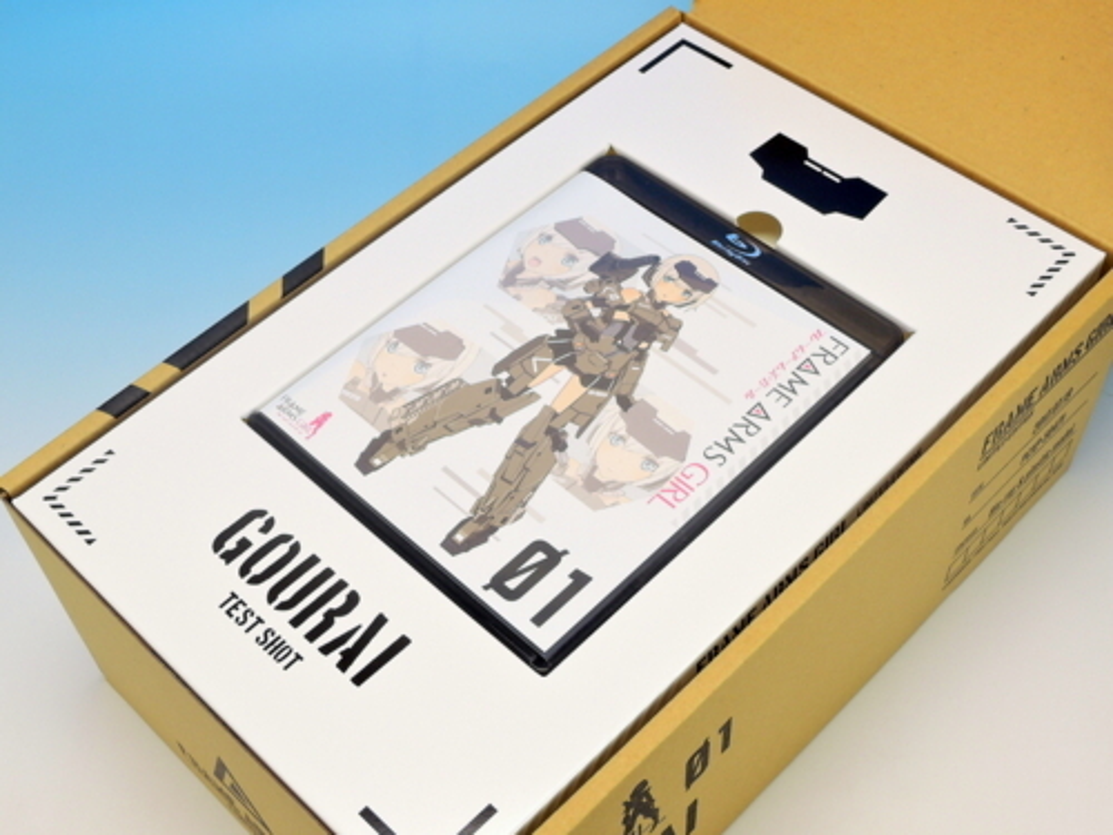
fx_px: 1608
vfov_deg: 29.1
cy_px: 418
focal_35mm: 50
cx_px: 556
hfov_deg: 38.2
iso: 80
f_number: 7.1
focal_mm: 10.7
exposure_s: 1/2
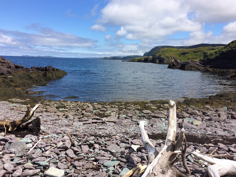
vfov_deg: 48.2
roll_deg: -1.1
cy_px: 88
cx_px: 118
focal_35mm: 29
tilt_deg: -8.0
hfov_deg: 61.7
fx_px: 198
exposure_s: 1/2564
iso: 32
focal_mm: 4.15
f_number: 2.2
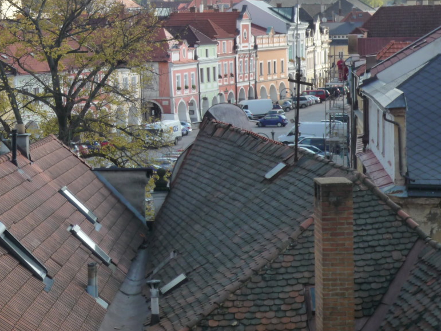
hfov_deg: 18.0
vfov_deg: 13.5
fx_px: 1388
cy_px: 83
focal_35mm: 109
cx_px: 124
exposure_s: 1/320
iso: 160
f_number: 4.9
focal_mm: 12.2
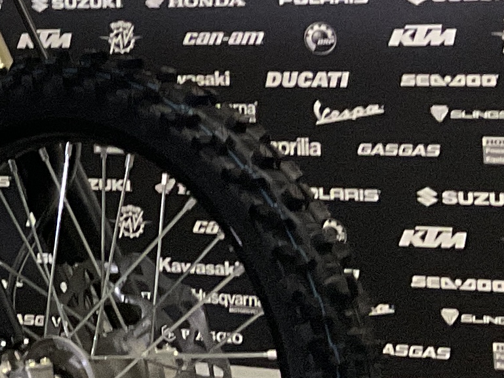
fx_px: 2213
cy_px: -92
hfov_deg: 11.7
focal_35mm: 152
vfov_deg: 9.6
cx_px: -499
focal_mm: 3
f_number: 1.8
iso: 160
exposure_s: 1/60
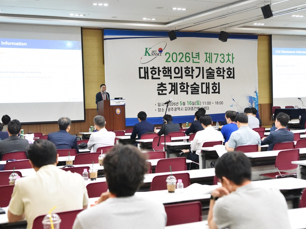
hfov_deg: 36.2
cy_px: 115
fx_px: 468
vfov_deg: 27.5
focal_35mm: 53
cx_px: 151
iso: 6400
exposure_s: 1/320
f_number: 3.5
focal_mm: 48
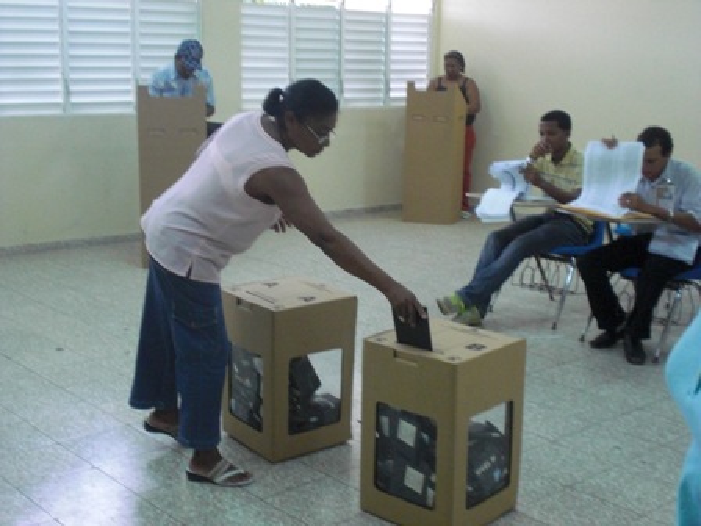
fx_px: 1033
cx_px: 350
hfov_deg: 37.5
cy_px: 263
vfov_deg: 28.6
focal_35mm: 51
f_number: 3.6
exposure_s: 1/60
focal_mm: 8.44
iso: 400
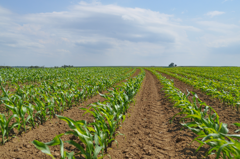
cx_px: 120
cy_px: 80
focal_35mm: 42
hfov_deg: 46.4
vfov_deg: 31.8
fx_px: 280
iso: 400
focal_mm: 28
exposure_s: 1/2000
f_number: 7.1
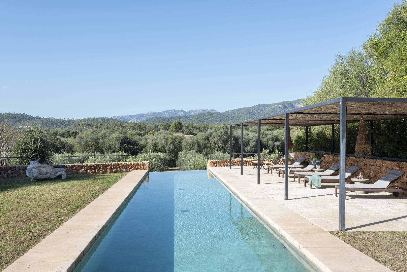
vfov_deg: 41.1
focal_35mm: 32
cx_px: 204
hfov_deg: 58.7
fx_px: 362
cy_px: 136
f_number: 16
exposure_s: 1/30
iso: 100
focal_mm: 32
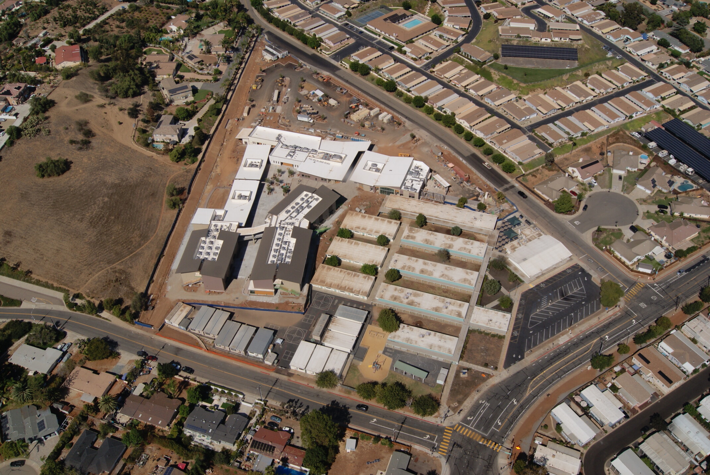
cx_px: 355
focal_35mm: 33
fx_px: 652
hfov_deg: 57.2
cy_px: 238
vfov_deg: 40.1
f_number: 10
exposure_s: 1/320
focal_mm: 22
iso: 100
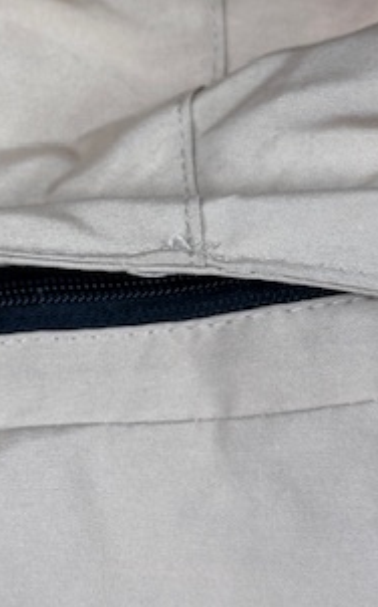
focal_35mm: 108
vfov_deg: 19.2
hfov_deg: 11.9
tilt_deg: -46.2
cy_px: 143
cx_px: -22
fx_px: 1785
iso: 64
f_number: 1.78
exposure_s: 1/168
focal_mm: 6.76
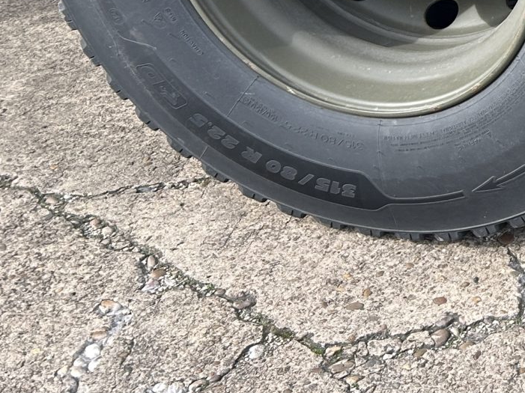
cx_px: 897
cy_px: -142
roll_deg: -3.9
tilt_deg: -19.9
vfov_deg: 14.8
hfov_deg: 17.4
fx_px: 1440
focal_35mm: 95
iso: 50
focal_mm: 5.7
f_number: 1.5
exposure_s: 1/808
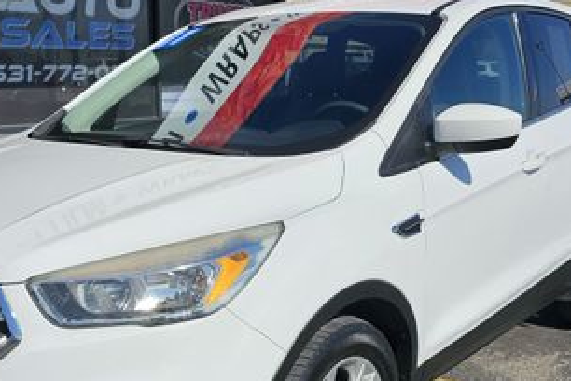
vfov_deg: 26.8
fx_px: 793
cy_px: 265
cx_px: 211
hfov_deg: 39.3
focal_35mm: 50
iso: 12
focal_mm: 6.3
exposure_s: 1/1714
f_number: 1.7
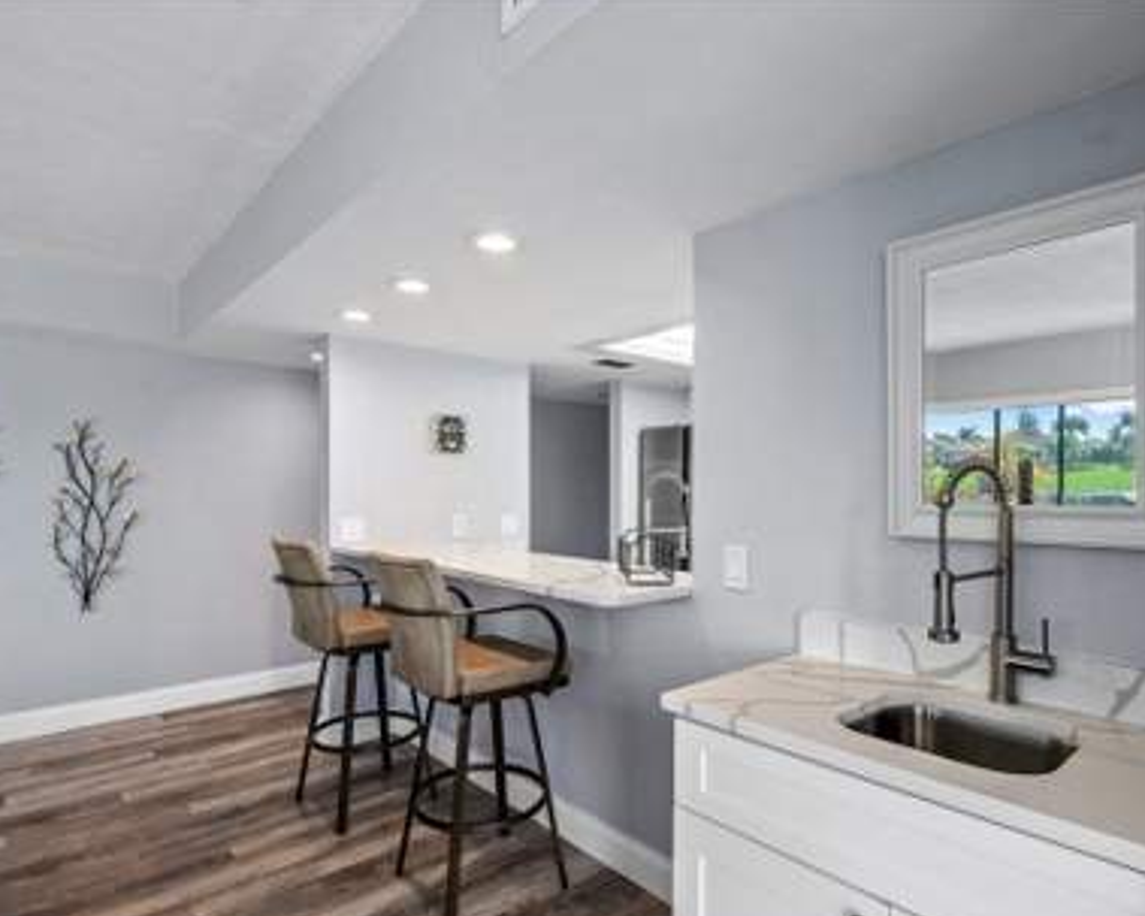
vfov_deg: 70.8
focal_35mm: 19
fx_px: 644
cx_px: 598
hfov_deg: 83.2
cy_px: 478
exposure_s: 1/40
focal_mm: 16
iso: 400
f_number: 8
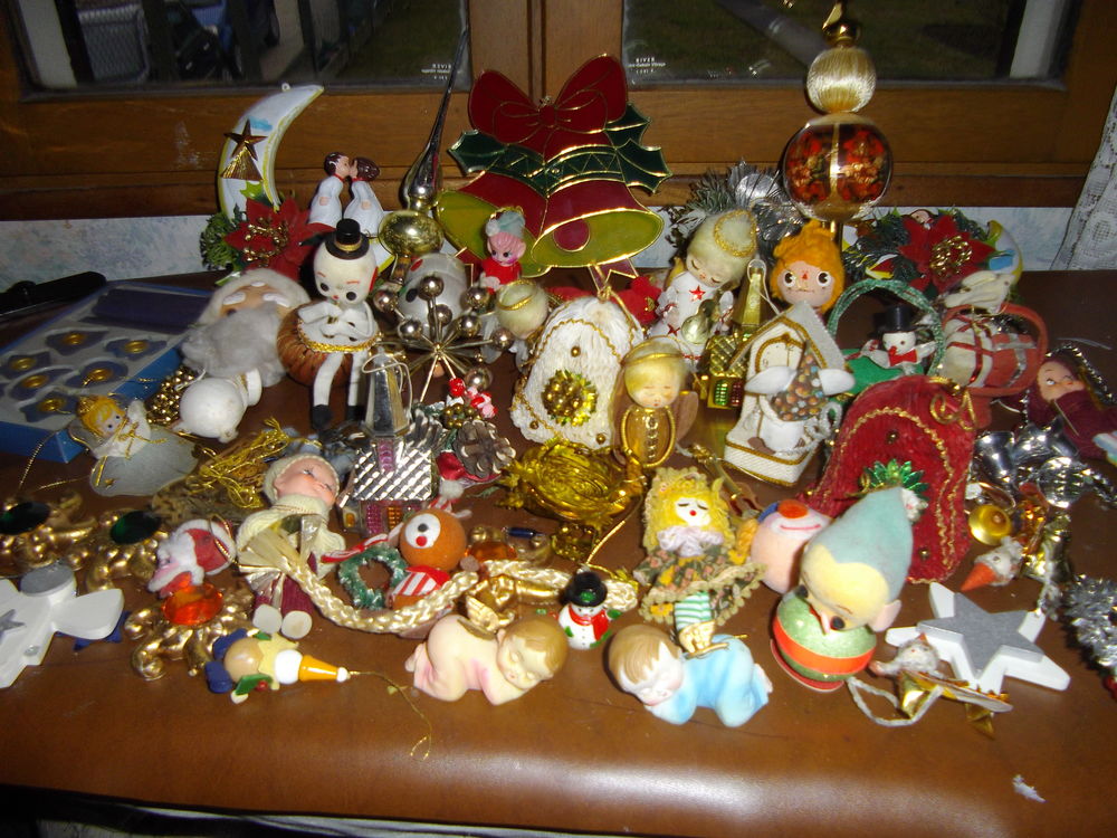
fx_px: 871
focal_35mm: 27
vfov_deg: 51.4
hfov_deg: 65.3
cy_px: 419
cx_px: 558
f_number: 3.2
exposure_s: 1/50
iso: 100
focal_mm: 4.9
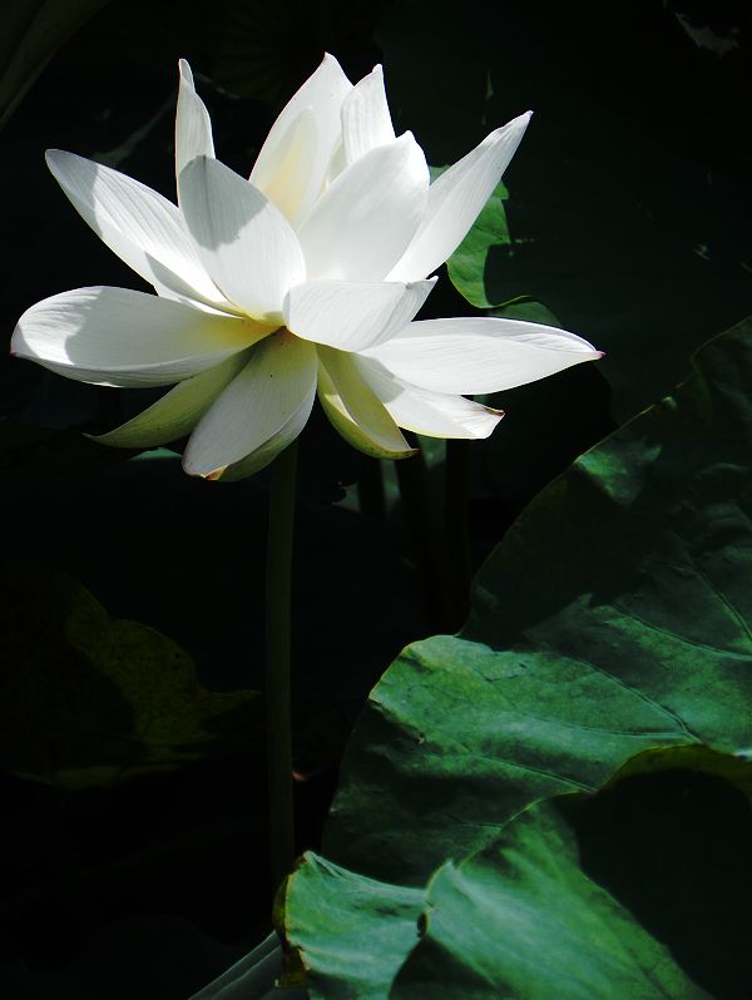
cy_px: 500
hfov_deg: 3.7
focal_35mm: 408
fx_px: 11799
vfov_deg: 4.9
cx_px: 376
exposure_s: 1/320
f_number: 5
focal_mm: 72.7
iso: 64
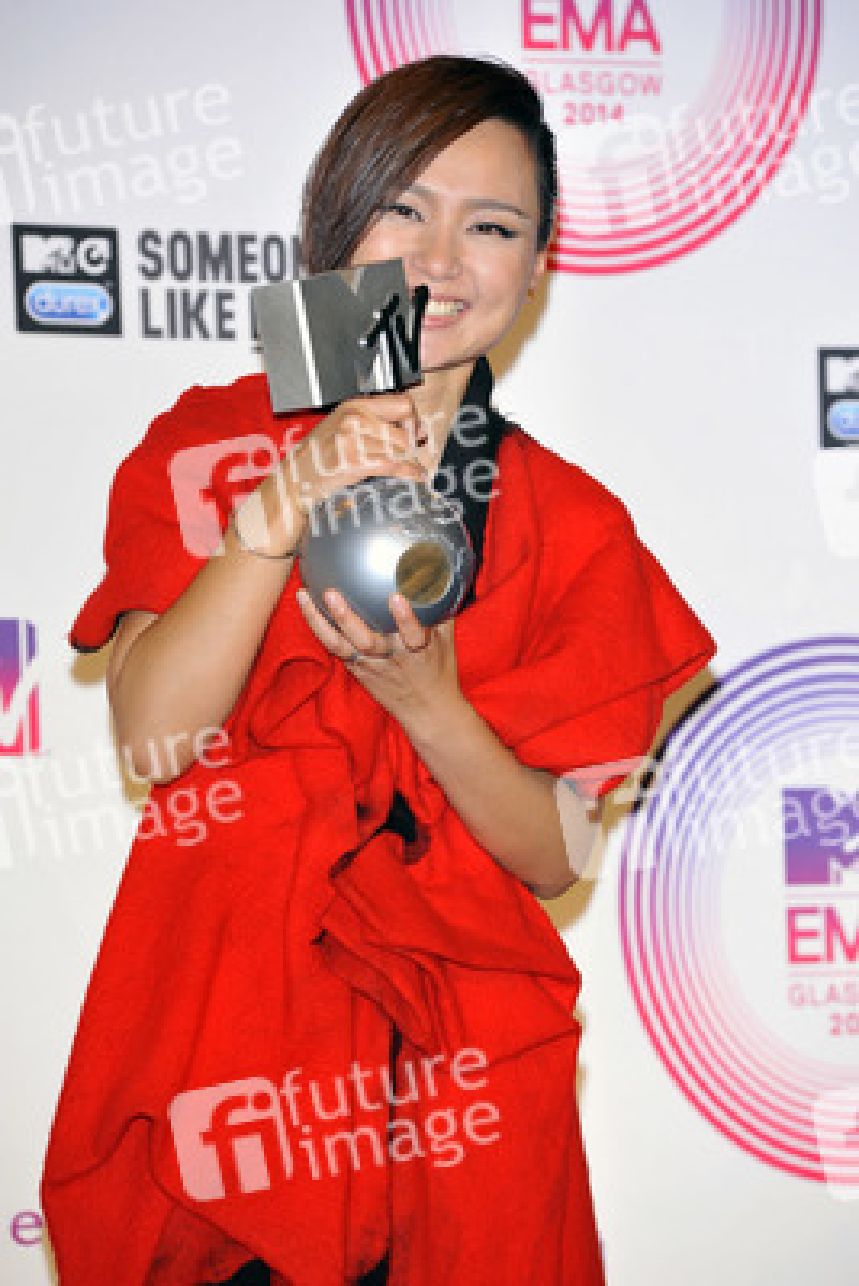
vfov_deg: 11.1
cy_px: 643
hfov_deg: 7.4
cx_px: 430
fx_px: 6615
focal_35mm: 185
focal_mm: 185
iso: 800
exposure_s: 1/250
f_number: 7.1
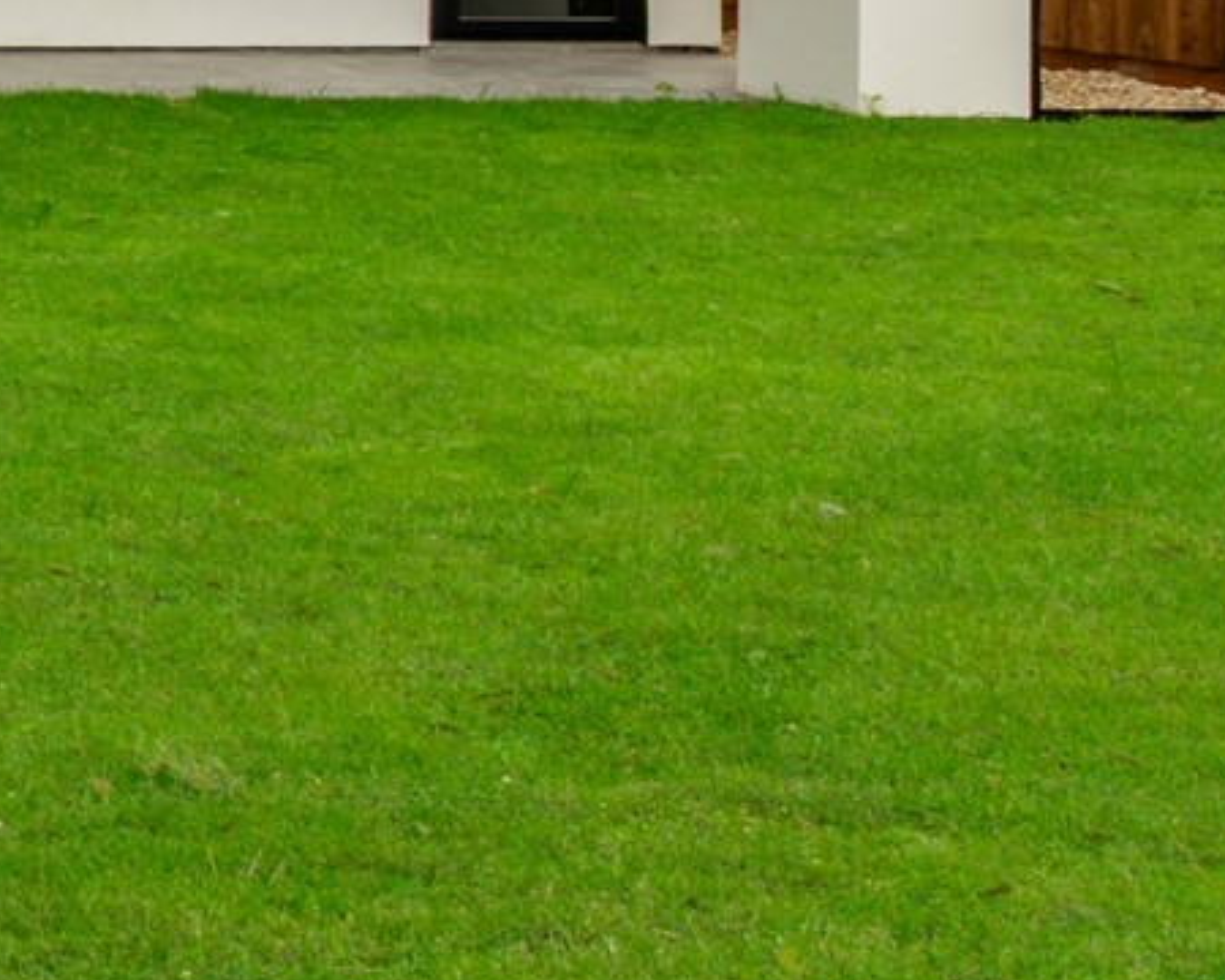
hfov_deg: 19.0
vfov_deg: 20.8
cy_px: -234
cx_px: -1138
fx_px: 2465
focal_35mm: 68
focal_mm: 10
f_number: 11
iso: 100
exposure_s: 1/60
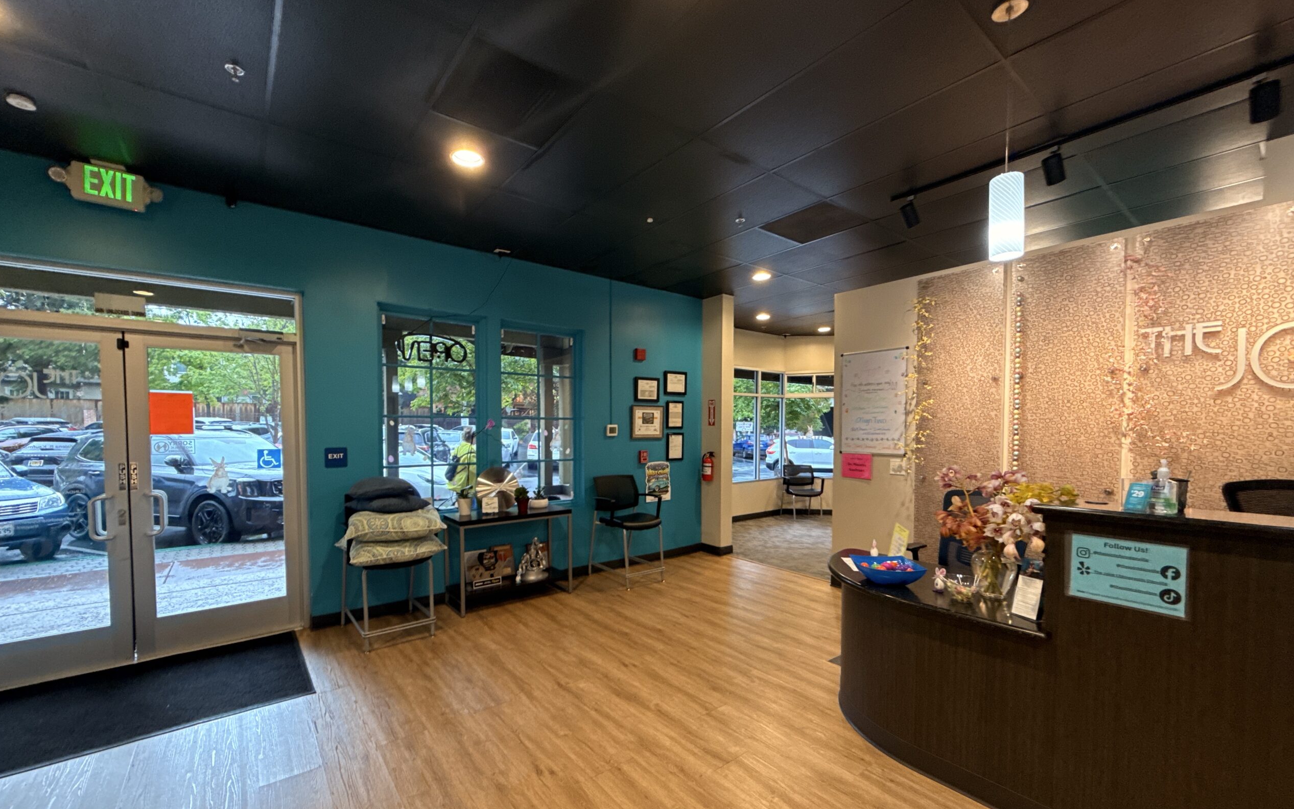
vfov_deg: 74.6
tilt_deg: +0.1
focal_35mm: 15
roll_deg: +0.3
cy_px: 446
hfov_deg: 101.5
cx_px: 642
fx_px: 529
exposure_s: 1/120
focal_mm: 2.22
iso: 500
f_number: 2.2
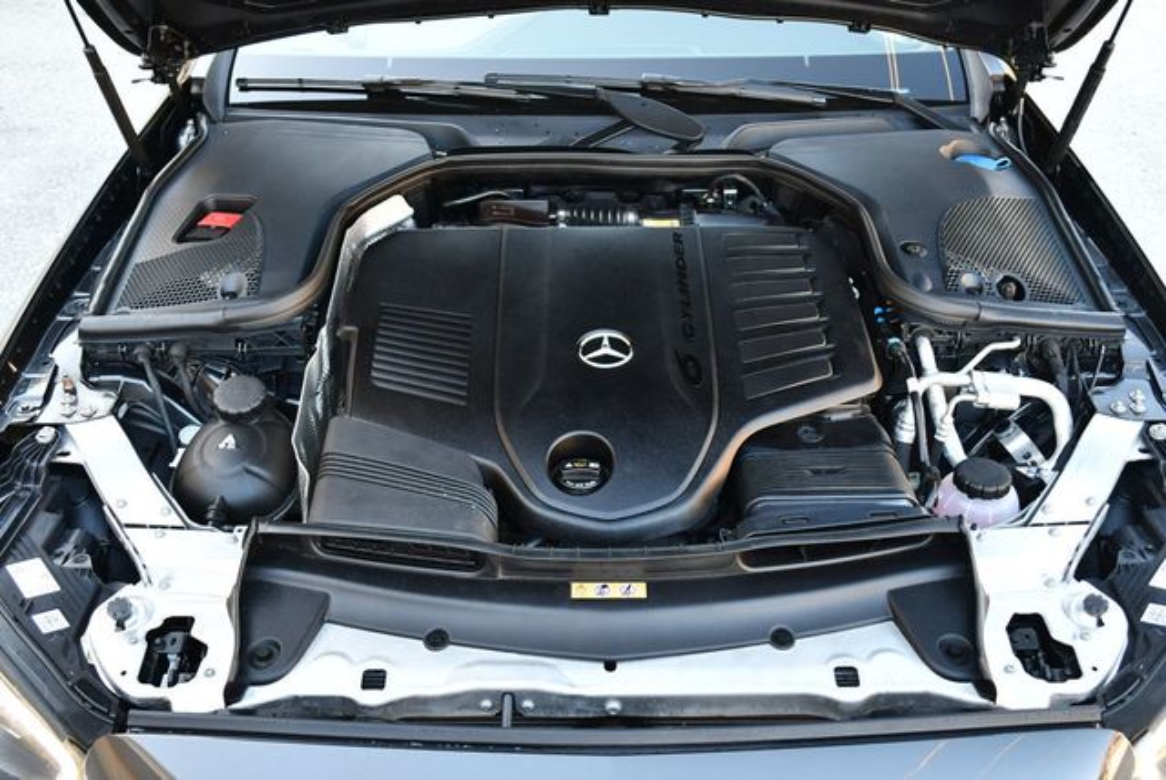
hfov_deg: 53.1
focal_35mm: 36
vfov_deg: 36.9
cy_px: 390
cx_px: 583
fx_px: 1167
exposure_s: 1/200
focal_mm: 18
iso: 800
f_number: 3.5
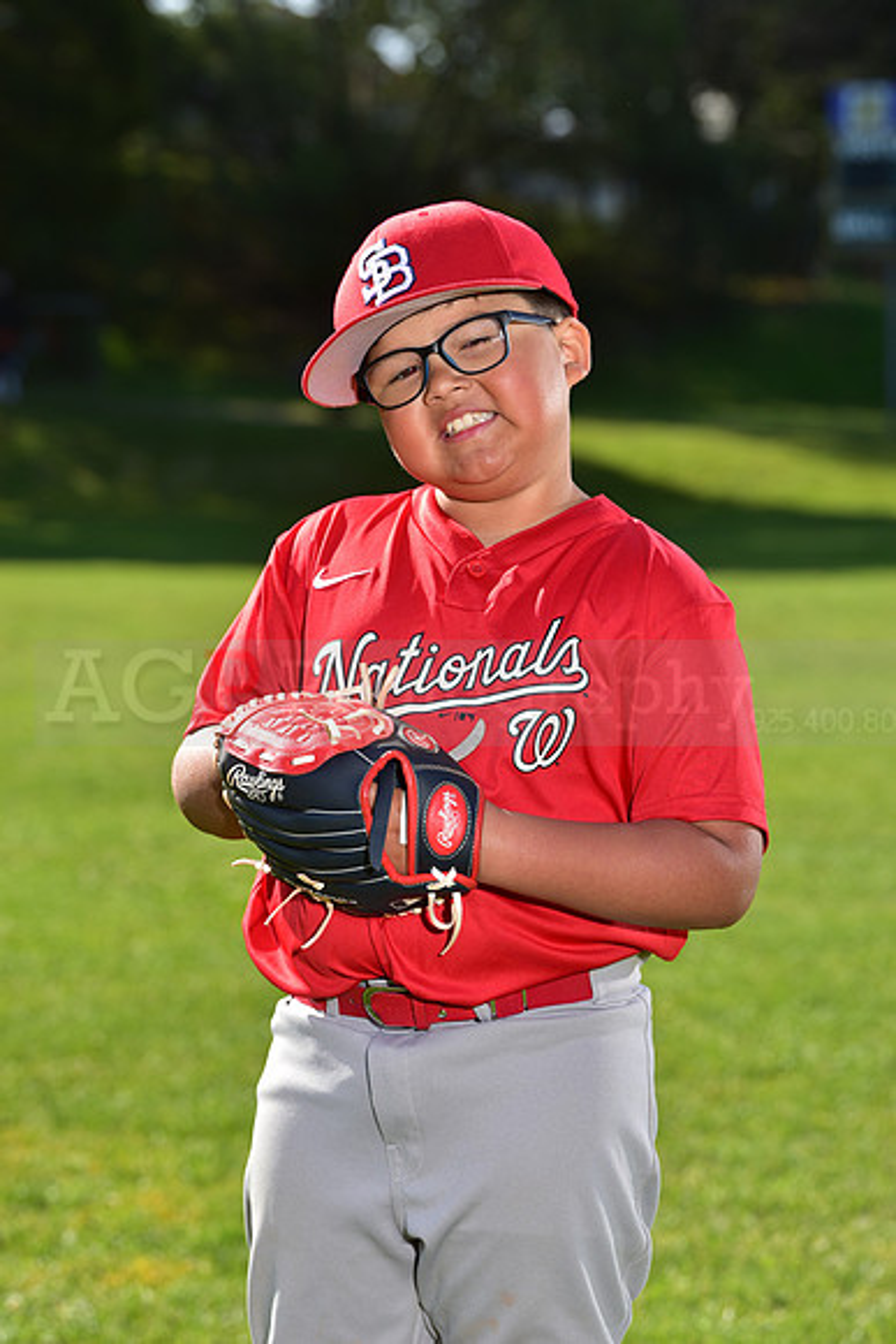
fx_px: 4477
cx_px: 448
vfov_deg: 17.1
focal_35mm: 120
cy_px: 672
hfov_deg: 11.4
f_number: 5.6
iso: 80
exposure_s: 1/250
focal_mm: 120
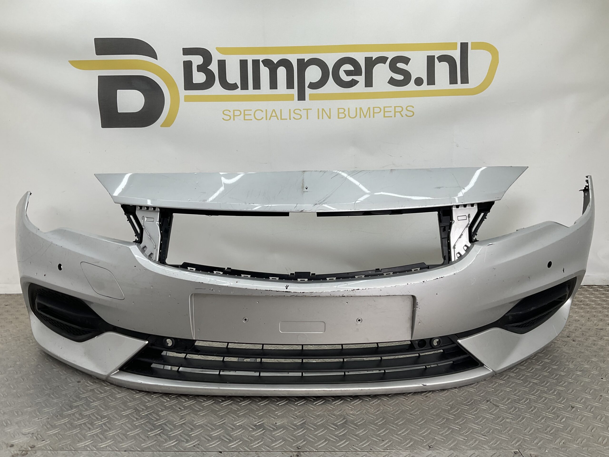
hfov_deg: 61.7
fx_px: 510
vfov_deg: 48.2
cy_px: 228
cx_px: 304
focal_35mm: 29
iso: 16
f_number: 1.8
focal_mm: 3
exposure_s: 1/155
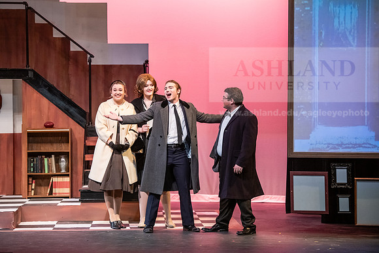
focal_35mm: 125
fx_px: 1316
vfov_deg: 11.0
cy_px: 126
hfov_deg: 16.4
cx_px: 190
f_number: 3.2
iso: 3200
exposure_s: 1/200
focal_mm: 125
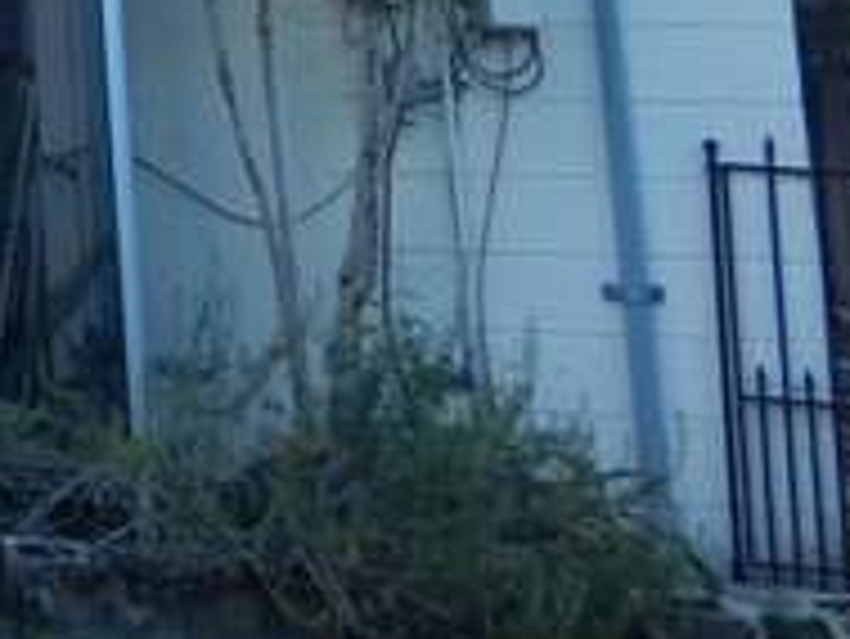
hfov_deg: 16.1
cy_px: -400
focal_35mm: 93
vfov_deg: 14.5
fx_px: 2285
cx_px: -881
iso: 125
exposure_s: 1/400
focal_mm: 4
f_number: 3
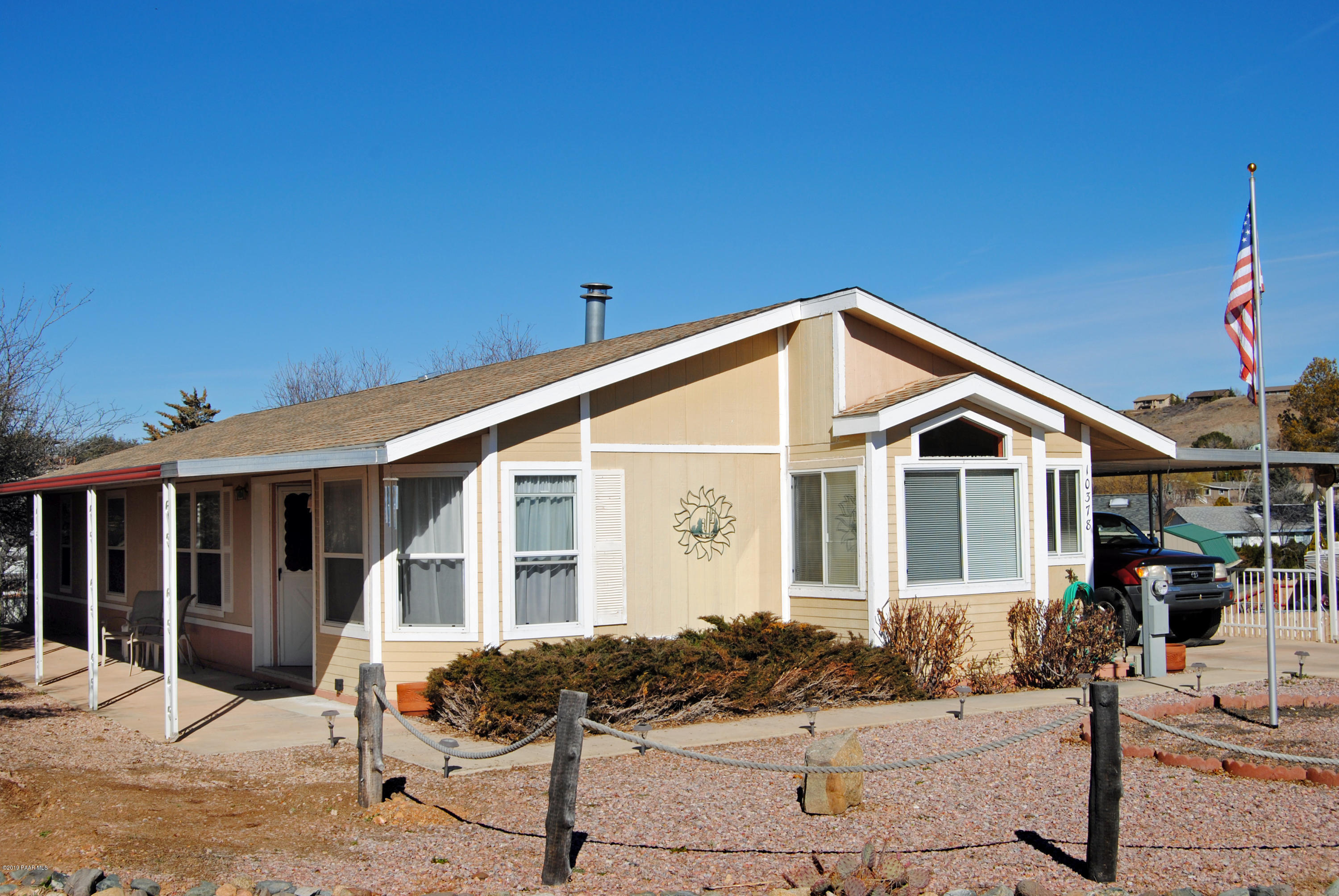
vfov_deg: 32.0
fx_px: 1564
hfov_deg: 46.3
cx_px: 670
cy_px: 448
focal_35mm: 42
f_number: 10
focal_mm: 28
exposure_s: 1/400
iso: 100
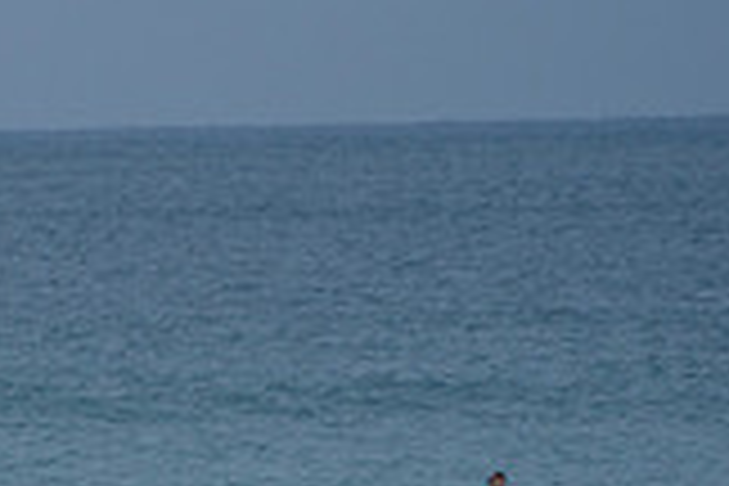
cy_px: 574
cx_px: -518
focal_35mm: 714
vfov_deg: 1.9
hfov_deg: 2.9
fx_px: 14457
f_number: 5.6
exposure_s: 1/2000
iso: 360
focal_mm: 200
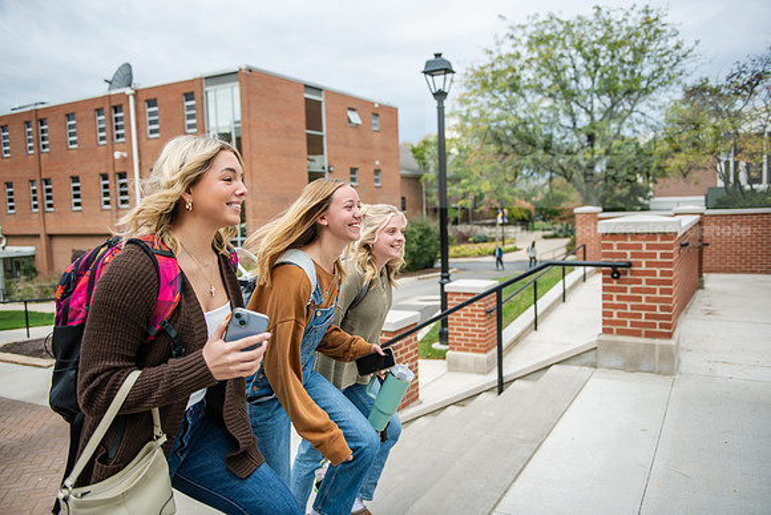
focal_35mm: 29
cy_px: 258
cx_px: 386
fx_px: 621
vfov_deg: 45.0
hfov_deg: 63.6
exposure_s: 1/640
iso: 100
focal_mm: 29
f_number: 2.8
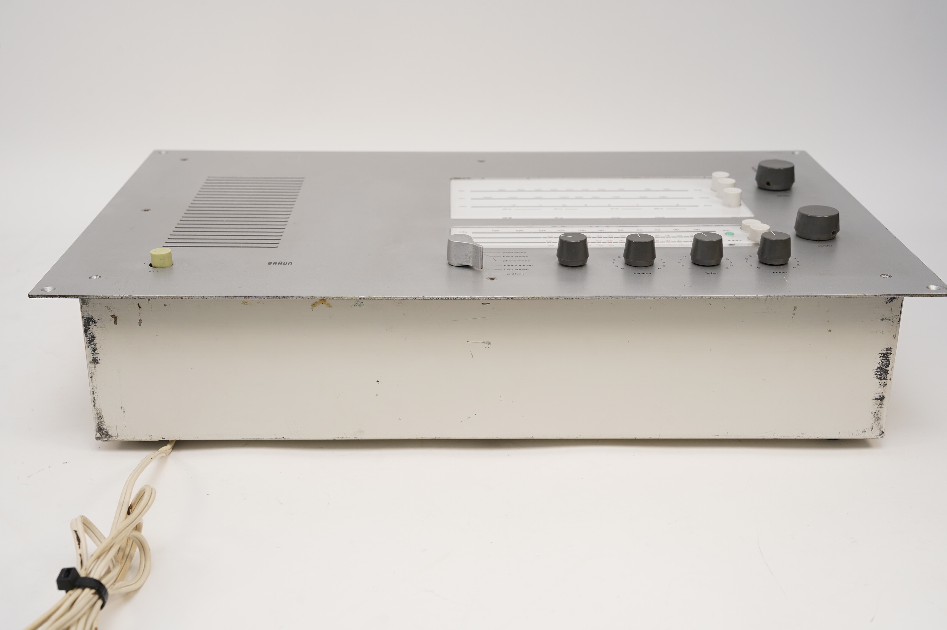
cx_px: 474
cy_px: 315
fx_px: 1262
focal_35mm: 48
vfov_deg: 28.0
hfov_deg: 41.1
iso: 500
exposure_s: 1/200
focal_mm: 48
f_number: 8
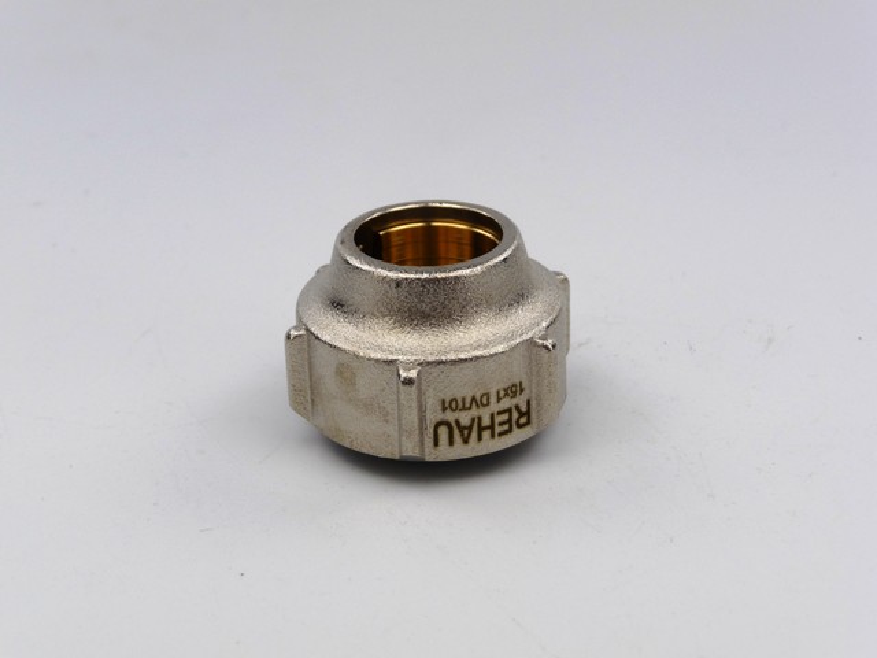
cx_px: 438
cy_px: 329
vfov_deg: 23.7
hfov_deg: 31.2
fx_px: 1571
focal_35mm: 62
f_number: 4.5
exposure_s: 1/1000
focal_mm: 10.5
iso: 100
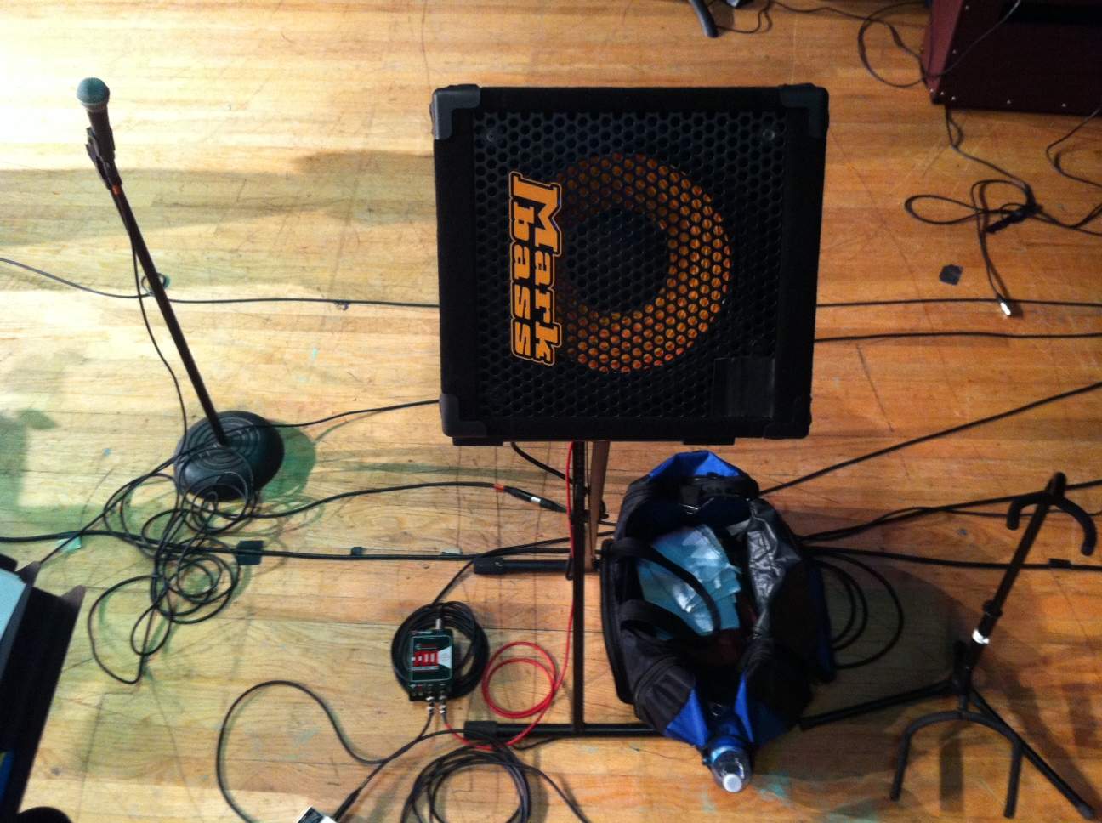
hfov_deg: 52.7
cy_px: 412
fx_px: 1113
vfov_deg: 40.6
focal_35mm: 35
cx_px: 551
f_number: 2.8
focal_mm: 3.85
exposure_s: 1/15
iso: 250
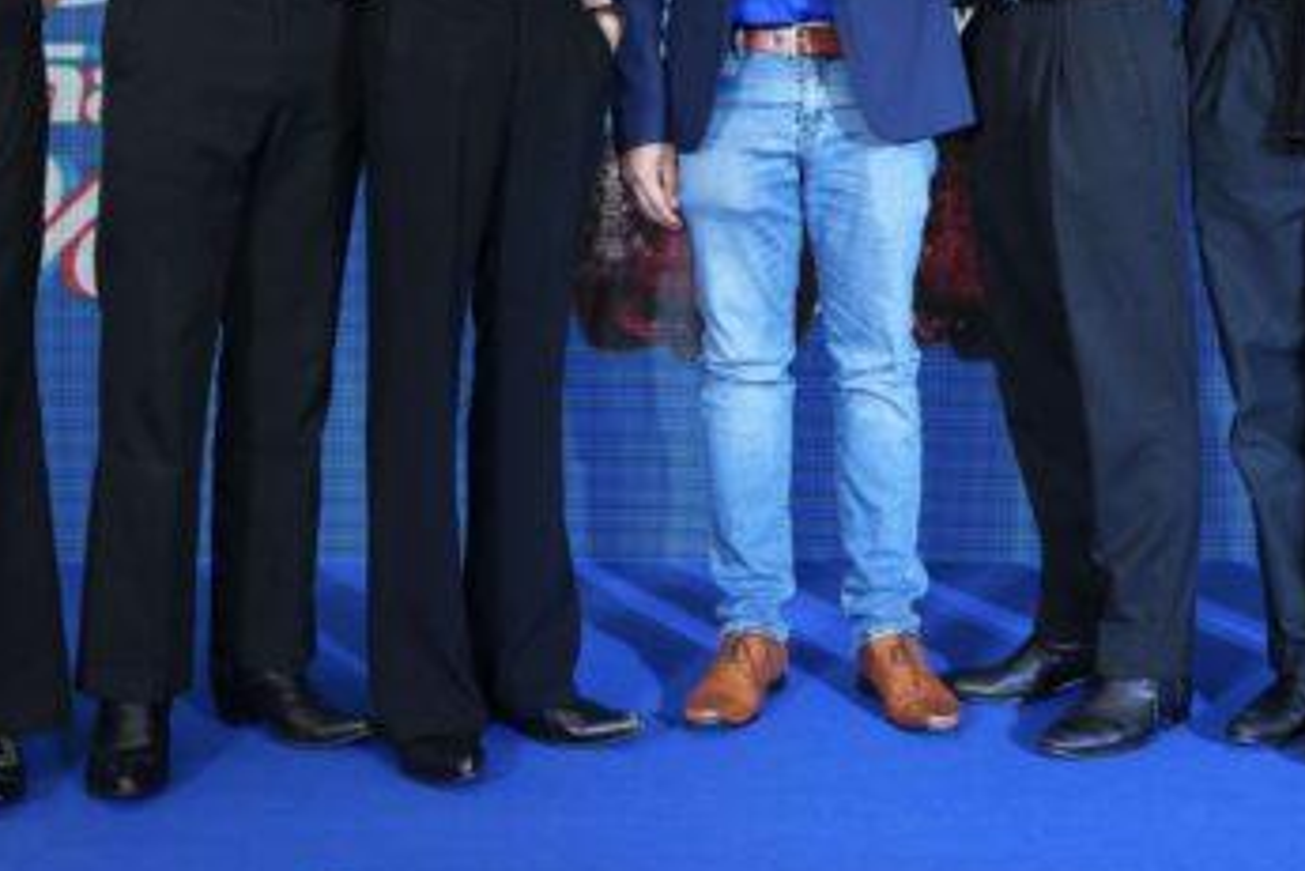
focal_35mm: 71
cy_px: -75
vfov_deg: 18.5
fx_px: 2575
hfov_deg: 28.4
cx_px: 777
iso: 500
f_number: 4
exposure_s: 1/100
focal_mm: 32
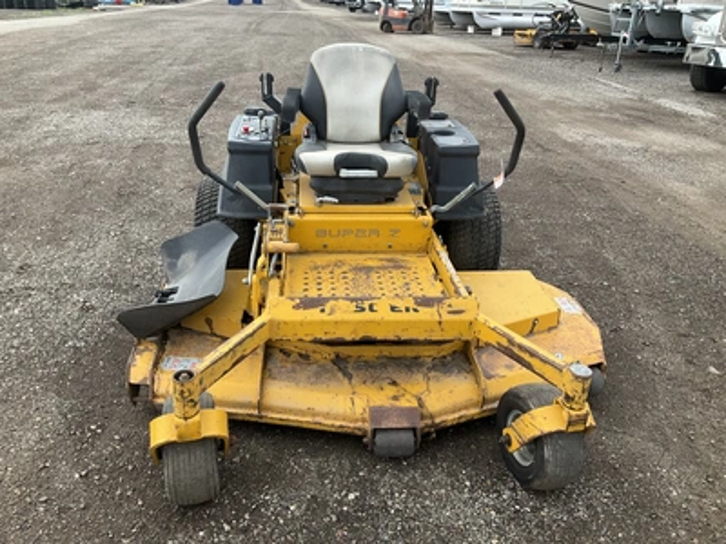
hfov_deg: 61.7
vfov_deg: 48.2
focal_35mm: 29
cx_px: 363
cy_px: 272
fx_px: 608
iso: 25
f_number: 1.8
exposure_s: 1/270
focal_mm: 3
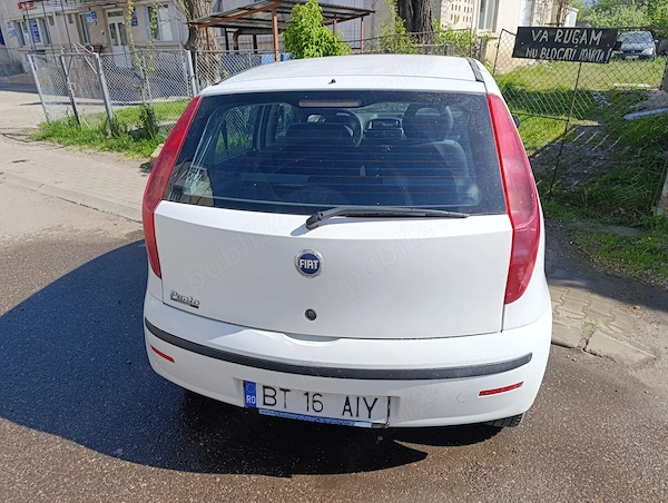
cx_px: 334
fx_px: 445
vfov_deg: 59.0
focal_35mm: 23
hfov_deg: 73.8
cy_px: 252
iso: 50
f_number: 1.6
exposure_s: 1/541
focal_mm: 6.14
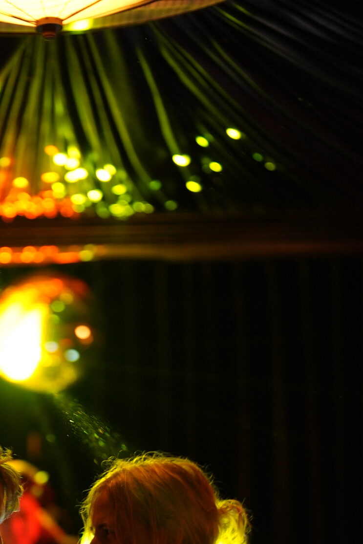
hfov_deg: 11.9
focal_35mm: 115
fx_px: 1738
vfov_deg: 17.3
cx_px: 43
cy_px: 571
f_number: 1.2
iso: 800
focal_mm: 50
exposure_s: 1/50
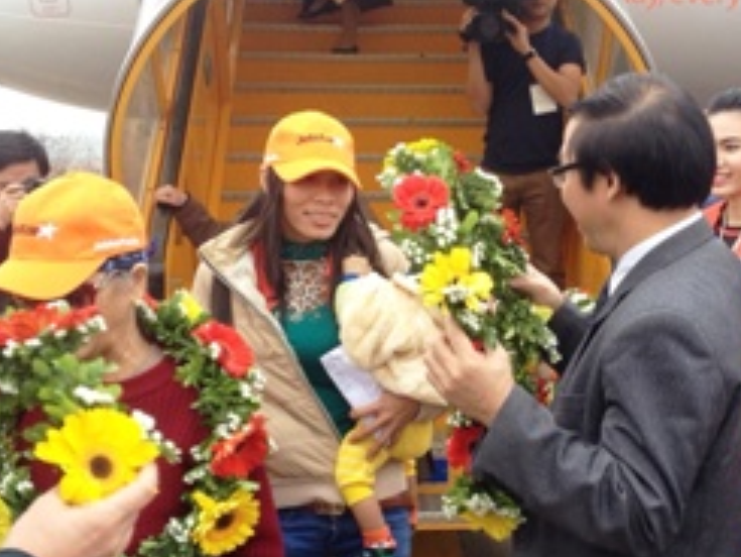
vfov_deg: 22.9
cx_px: 436
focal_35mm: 64
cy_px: 372
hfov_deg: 30.2
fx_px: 1371
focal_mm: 4.28
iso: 50
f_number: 2.4
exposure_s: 1/144
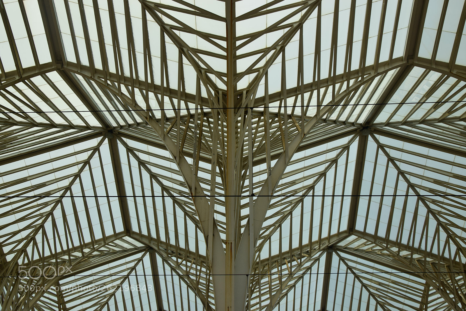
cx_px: 233
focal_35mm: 38
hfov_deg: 51.3
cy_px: 156
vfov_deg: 35.5
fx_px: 485
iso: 250
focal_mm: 25
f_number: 9
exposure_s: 1/320
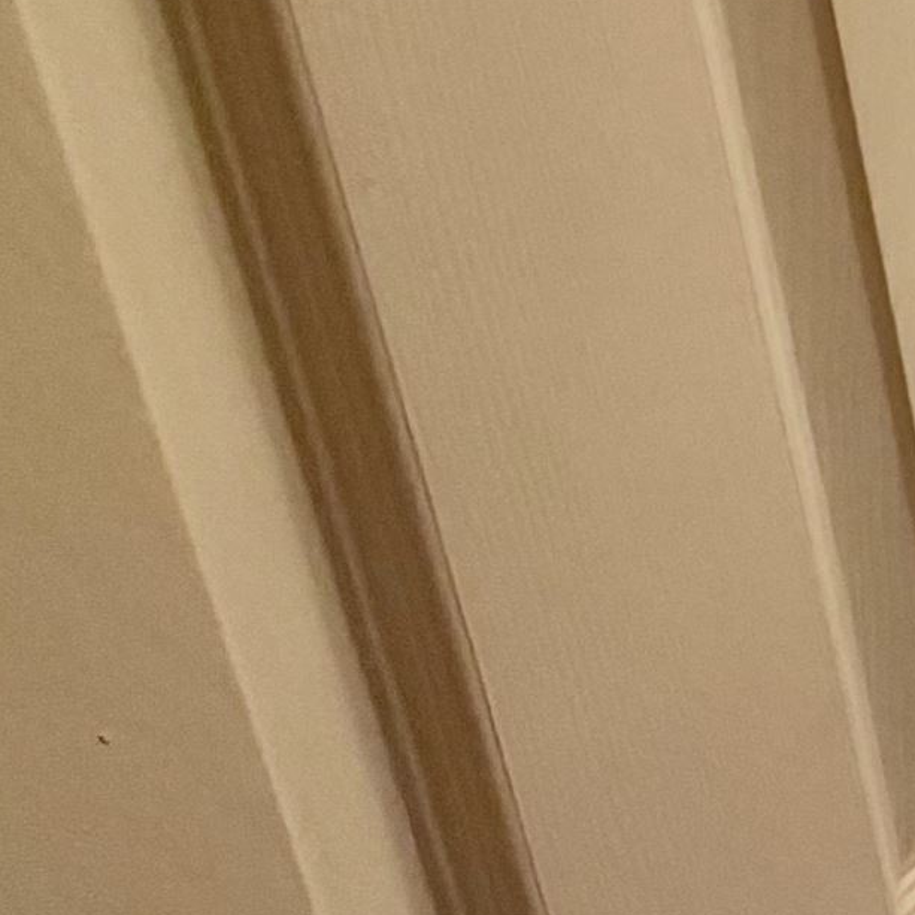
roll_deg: -0.9
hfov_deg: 15.5
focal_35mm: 62
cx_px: 2161
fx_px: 1854
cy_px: 122
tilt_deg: -16.4
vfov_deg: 26.9
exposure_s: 1/60
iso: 200
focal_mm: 2.22
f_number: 2.2
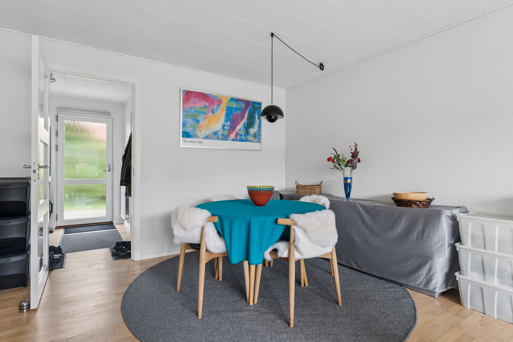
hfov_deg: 83.3
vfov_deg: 61.3
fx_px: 289
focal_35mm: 20
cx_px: 256
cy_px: 171
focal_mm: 13.5
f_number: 8
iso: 200
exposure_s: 1/15
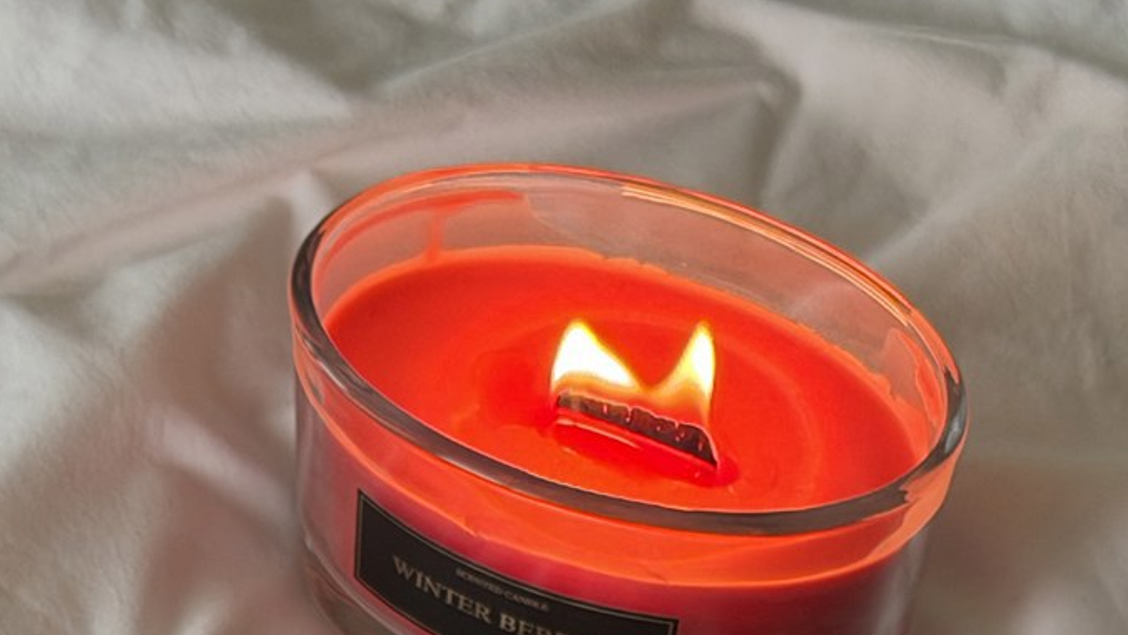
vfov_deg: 7.3
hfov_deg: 13.8
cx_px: 364
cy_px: 1556
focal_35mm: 155
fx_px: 4637
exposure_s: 1/60
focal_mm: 6.76
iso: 125
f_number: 1.78
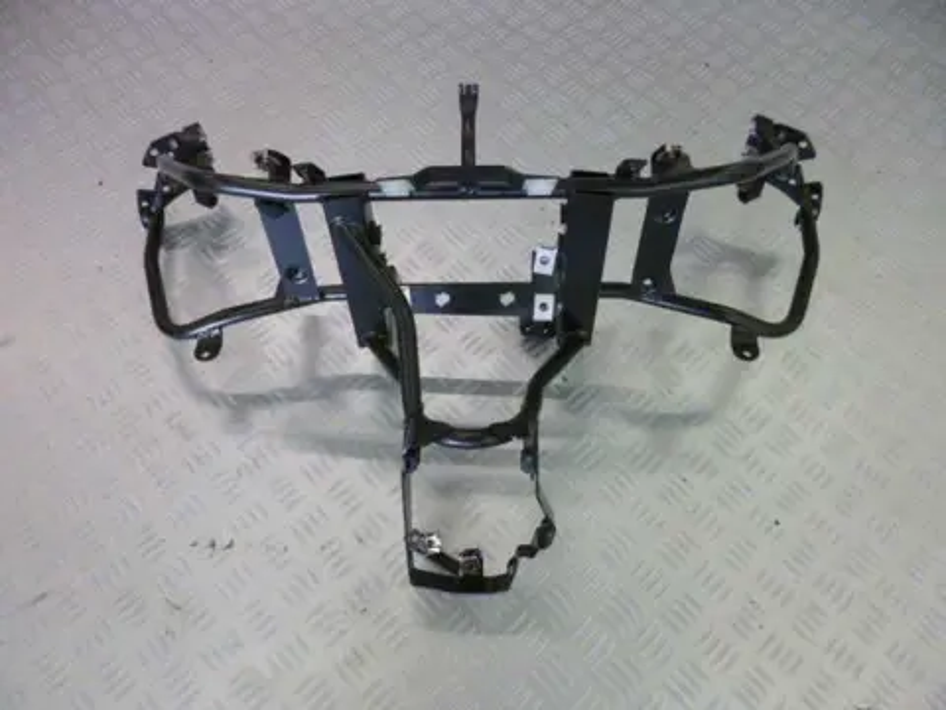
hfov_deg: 71.6
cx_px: 473
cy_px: 355
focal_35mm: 24
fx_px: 656
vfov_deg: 56.8
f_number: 2.5
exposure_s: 1/40
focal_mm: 4.3
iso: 400
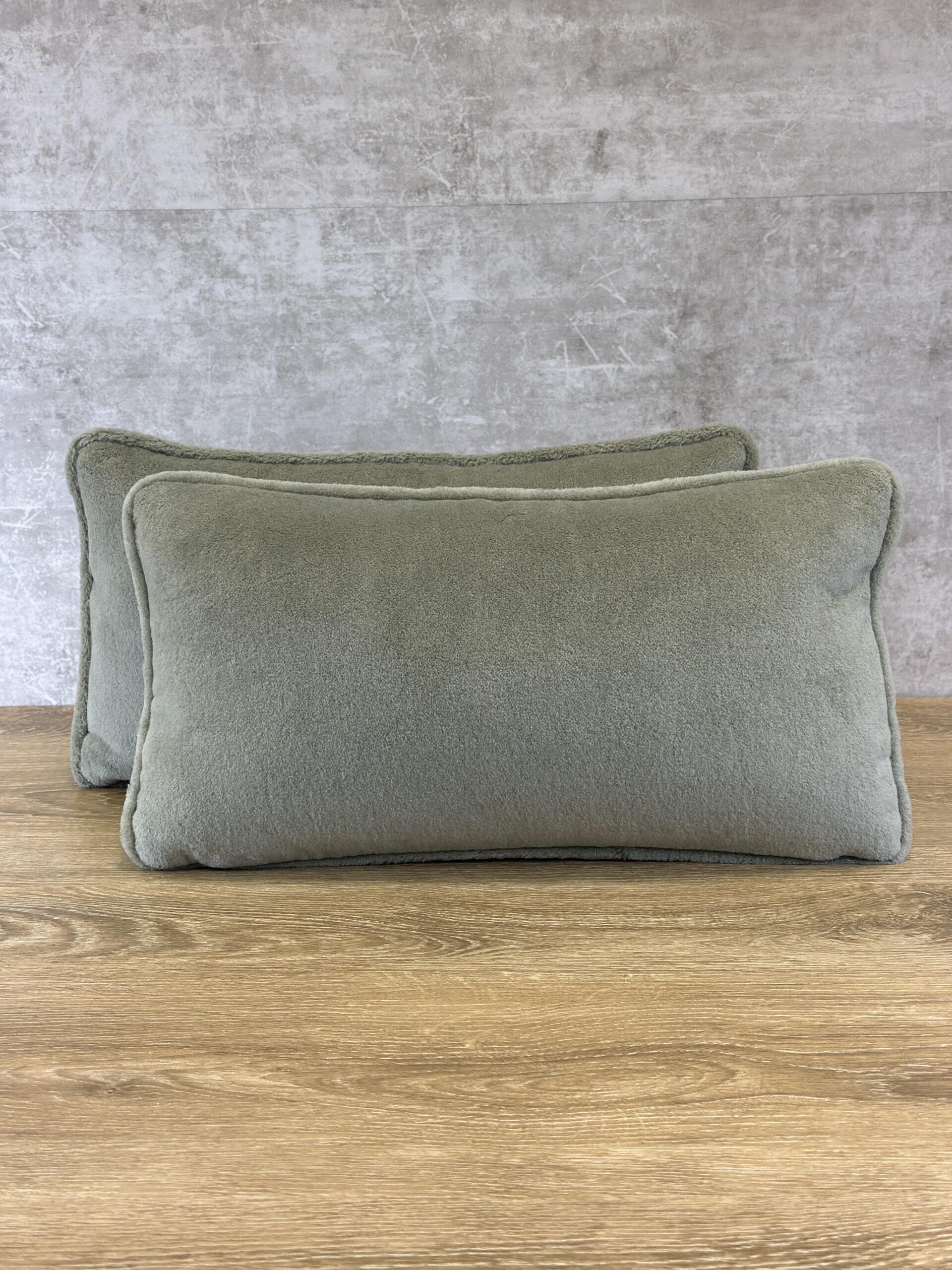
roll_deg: +1.2
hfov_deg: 30.3
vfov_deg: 39.7
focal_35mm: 48
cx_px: 476
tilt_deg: -13.8
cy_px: 635
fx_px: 1760
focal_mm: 6.86
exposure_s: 1/170
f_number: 1.78
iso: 80
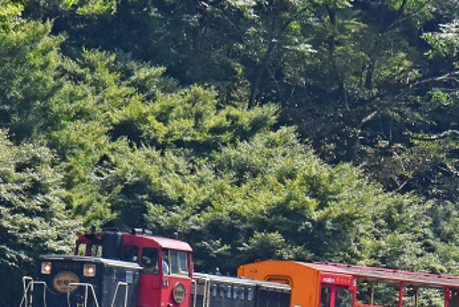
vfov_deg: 1.7
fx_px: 10359
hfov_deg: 2.5
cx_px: 127
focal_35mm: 812
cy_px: 549
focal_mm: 125
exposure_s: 1/640
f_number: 10
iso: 800
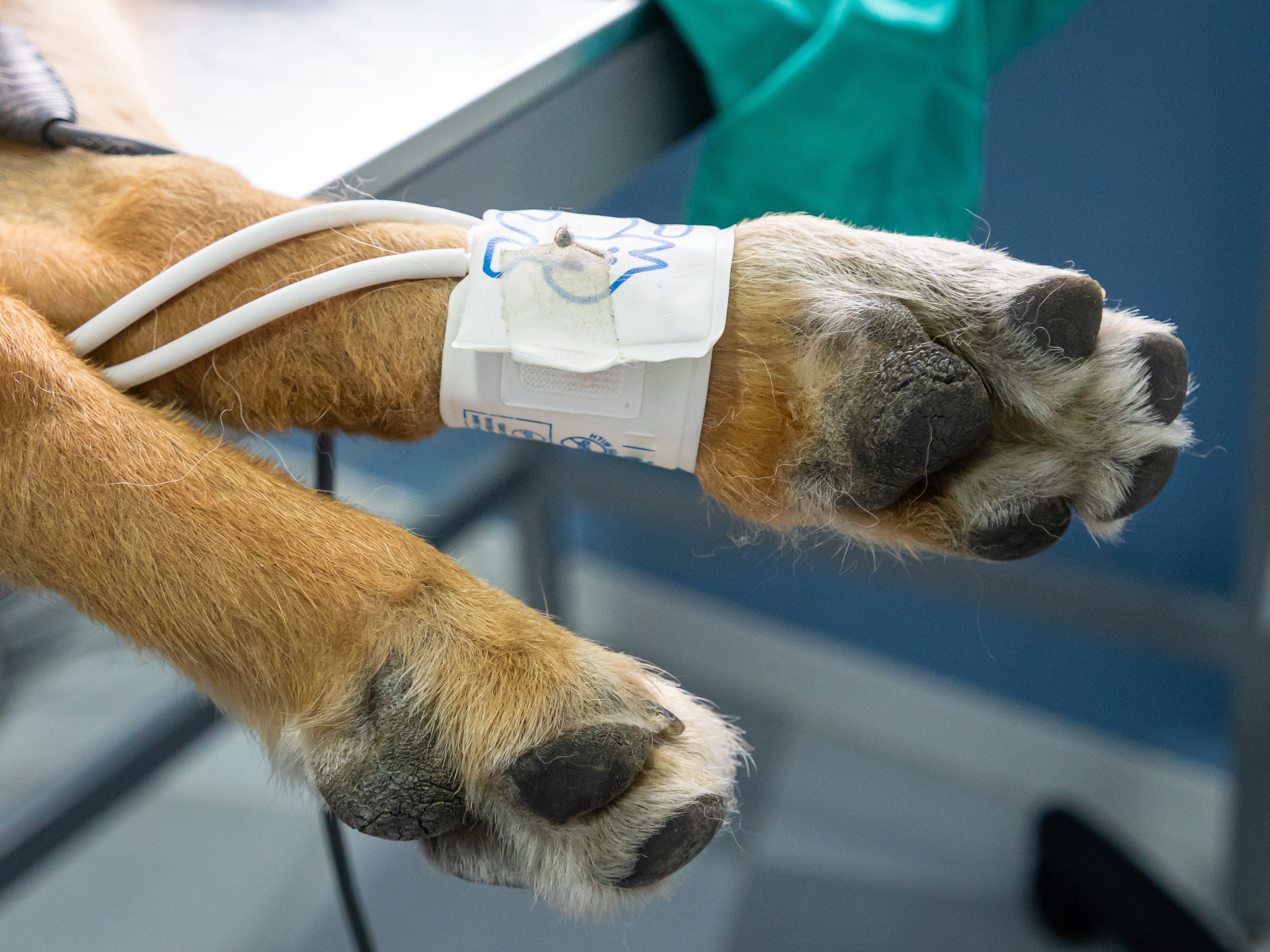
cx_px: 622
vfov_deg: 23.6
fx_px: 2275
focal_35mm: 62
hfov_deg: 31.2
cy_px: 474
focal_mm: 38
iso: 2500
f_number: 4.5
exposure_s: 1/125
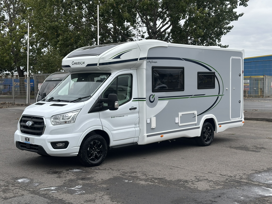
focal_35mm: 48
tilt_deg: -3.2
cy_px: 102
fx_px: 377
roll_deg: +0.2
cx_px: 136
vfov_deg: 30.3
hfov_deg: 39.7
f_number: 1.78
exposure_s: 1/1258
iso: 64
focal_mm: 6.86
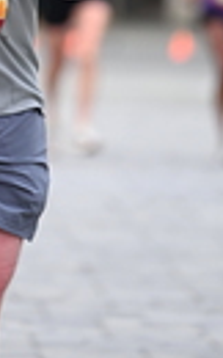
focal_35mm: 736
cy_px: -215
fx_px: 7173
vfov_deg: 2.8
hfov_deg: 1.8
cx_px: -89
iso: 640
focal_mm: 170
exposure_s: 1/2000
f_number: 2.8
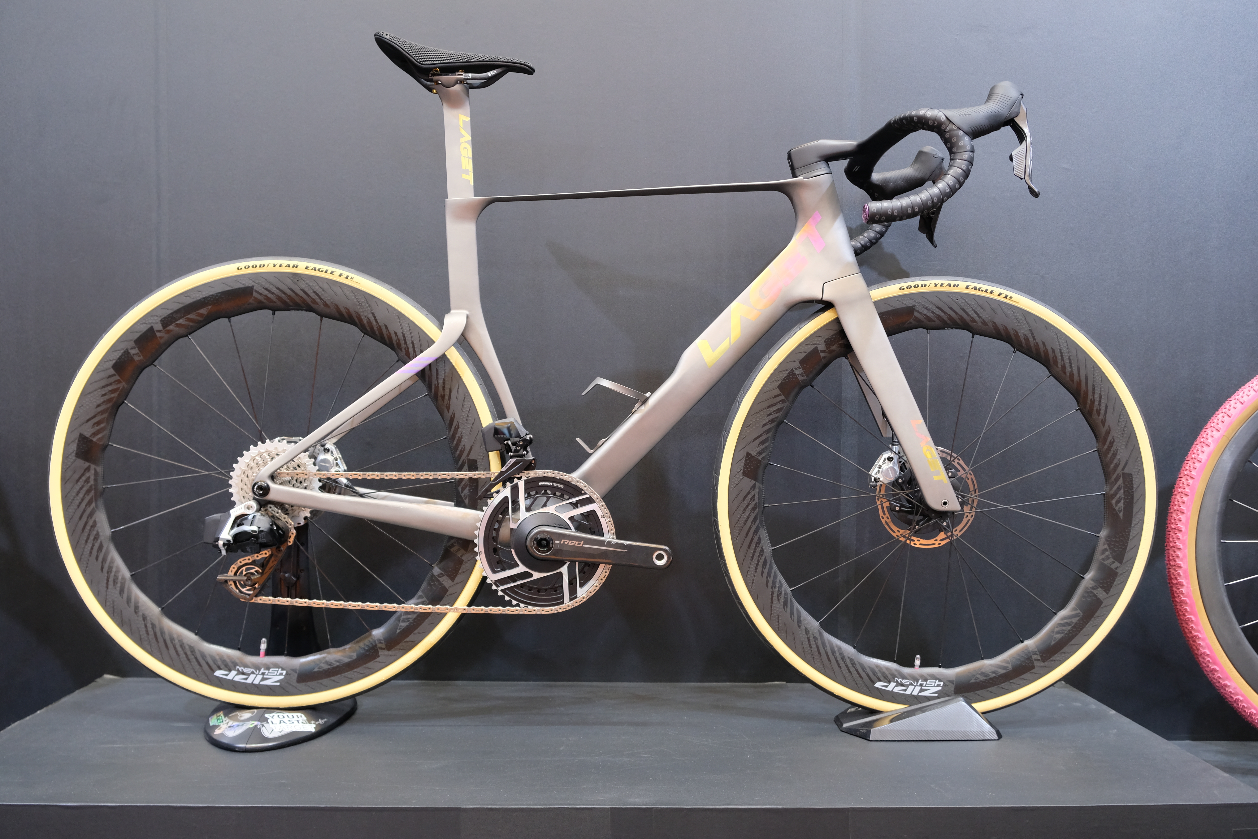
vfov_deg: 45.0
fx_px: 1013
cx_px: 629
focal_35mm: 29
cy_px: 420
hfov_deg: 63.7
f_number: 4
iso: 800
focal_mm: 19.6
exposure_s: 1/30
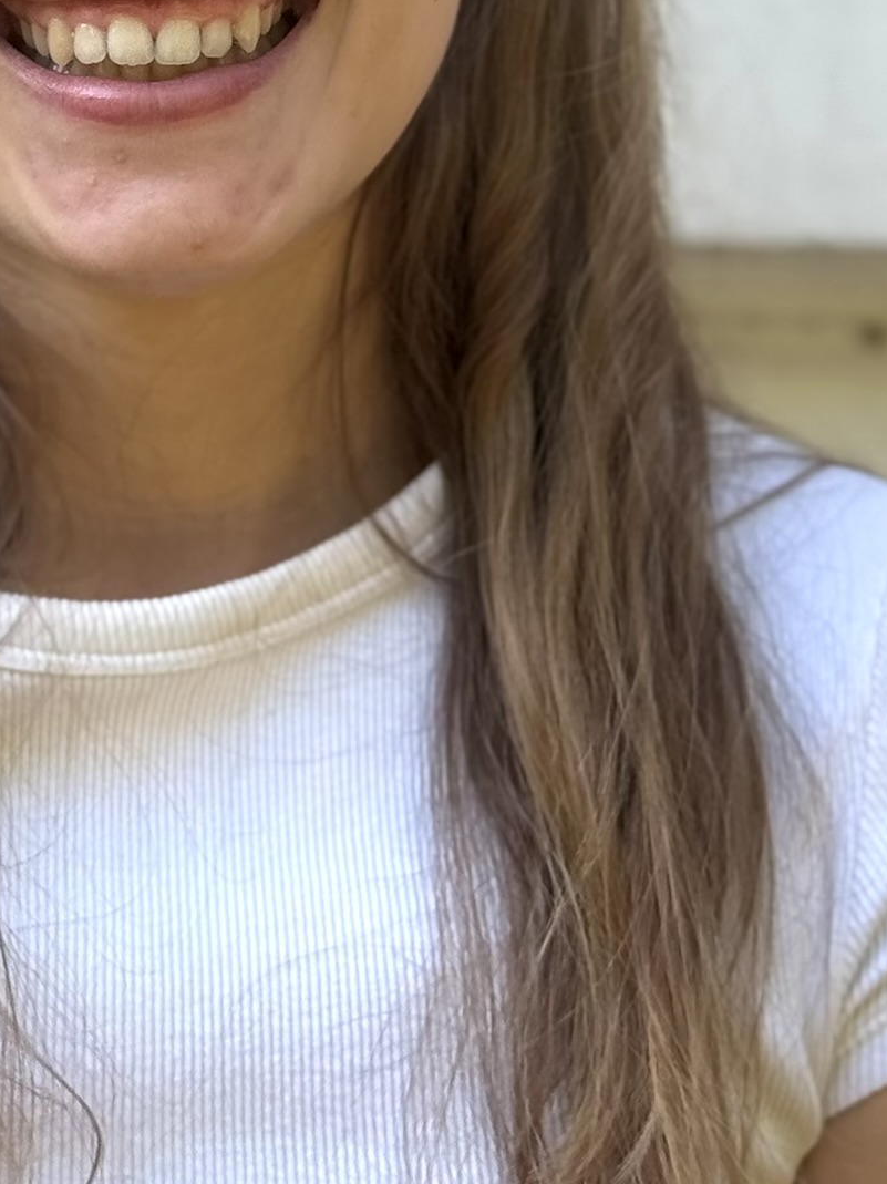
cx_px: 137
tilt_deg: -6.3
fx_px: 3145
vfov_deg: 20.8
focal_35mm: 92
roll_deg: -1.8
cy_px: 85
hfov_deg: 15.9
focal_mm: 6.76
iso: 64
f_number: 1.78
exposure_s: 1/381
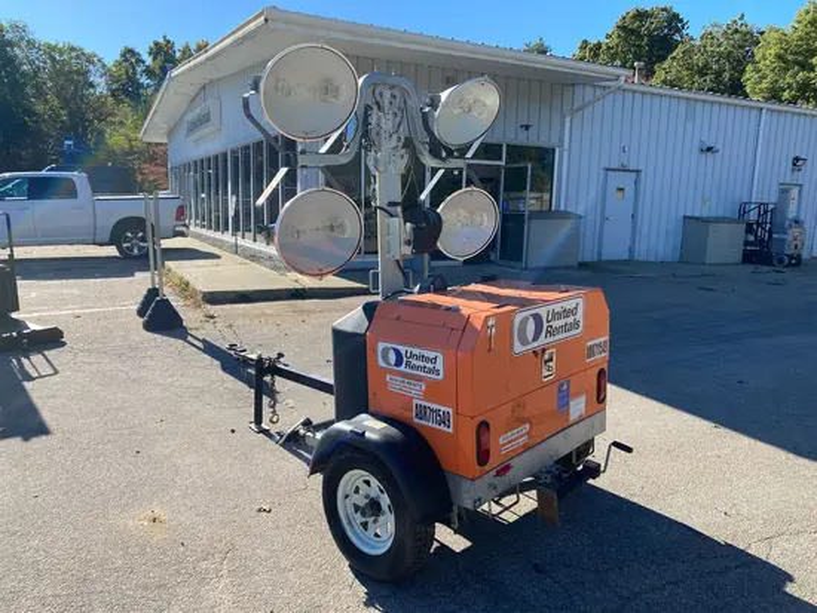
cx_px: 408
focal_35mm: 26
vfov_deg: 53.1
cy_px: 306
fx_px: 614
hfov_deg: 67.3
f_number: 1.8
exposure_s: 1/1727
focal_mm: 4.25
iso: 32
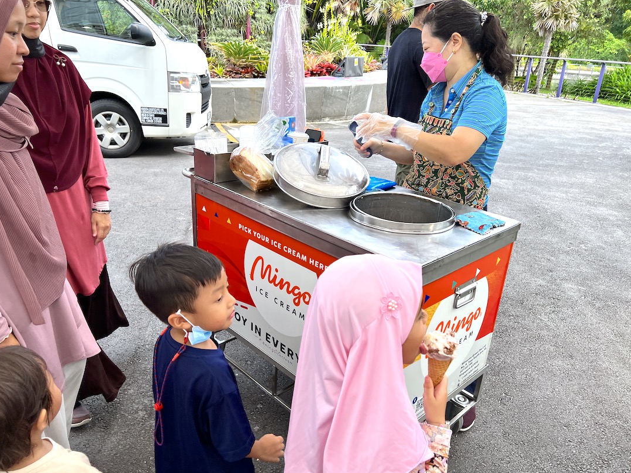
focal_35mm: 27
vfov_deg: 51.3
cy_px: 238
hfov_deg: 65.3
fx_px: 492
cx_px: 314
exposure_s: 1/502
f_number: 1.5
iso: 50
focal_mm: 5.7
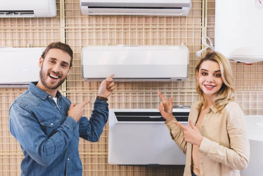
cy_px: 88
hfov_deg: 39.6
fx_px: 365
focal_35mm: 50
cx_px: 132
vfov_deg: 27.0
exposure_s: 1/200
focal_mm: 50
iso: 500
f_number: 3.5
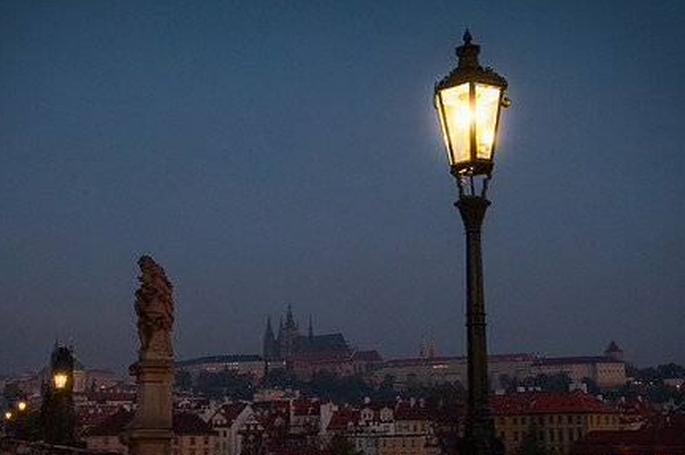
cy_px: 290
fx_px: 893
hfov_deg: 41.9
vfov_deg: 28.5
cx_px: 311
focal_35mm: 47
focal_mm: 35
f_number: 7.1
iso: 3200
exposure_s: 1/40
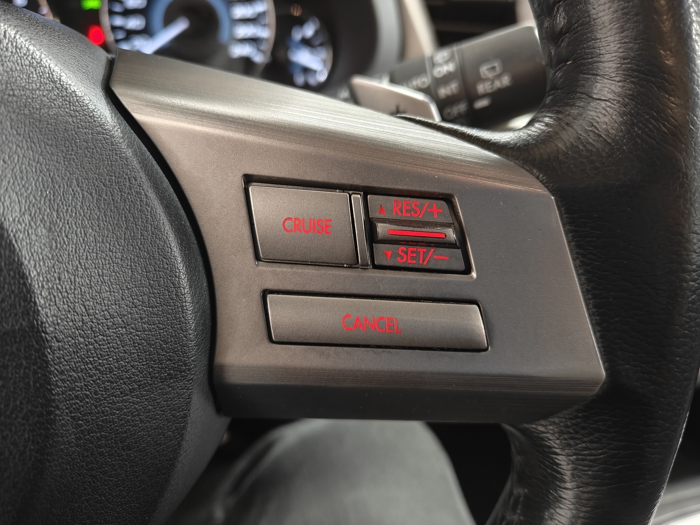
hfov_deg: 71.6
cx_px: 350
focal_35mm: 24
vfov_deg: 56.8
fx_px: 485
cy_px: 262
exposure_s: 1/25
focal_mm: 5.59
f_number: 1.8
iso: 1600
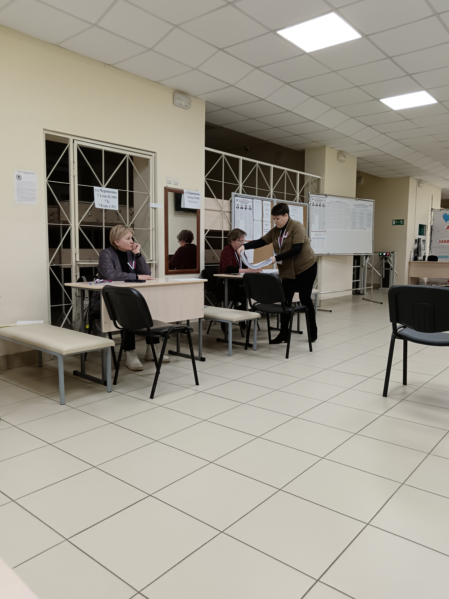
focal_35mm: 27
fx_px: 467
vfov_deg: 65.3
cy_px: 300
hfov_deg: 51.4
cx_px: 224
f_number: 1.9
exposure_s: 1/50
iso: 600
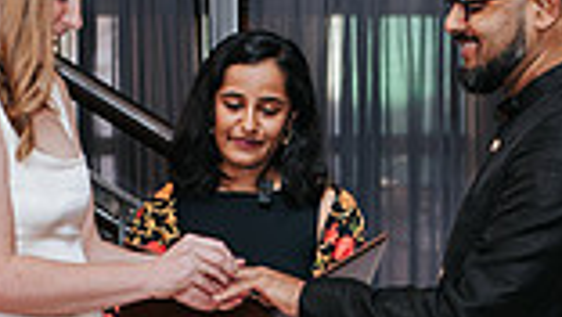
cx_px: 270
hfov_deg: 12.4
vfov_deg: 6.9
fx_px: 2580
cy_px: 526
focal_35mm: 173
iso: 800
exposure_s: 1/200
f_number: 3.2
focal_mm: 35
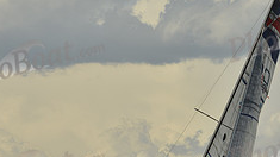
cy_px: 220
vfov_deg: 4.2
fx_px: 2152
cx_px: 167
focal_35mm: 290
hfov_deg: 7.4
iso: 280
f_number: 9
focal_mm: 112
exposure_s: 1/1600
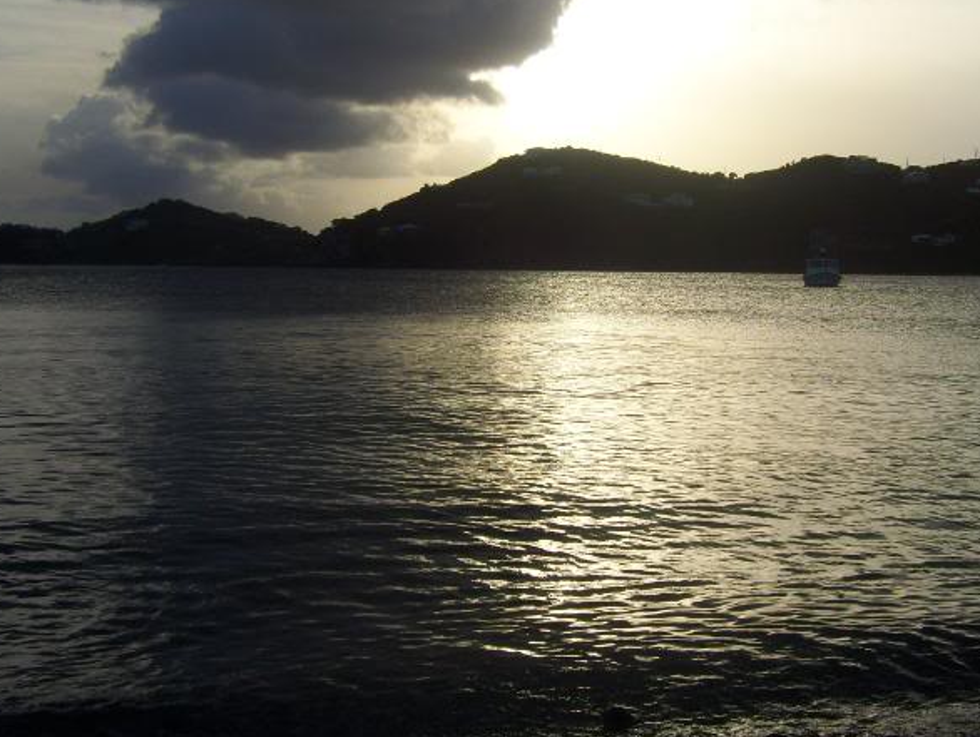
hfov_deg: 38.9
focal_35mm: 49
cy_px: 333
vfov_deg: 29.7
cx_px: 508
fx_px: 1389
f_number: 4.8
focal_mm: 6
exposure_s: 1/1000
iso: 80
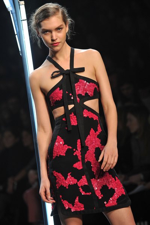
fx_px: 937
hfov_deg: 9.1
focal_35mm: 150
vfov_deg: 13.7
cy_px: 112
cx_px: 75
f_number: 4
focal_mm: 150
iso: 1600
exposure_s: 1/800
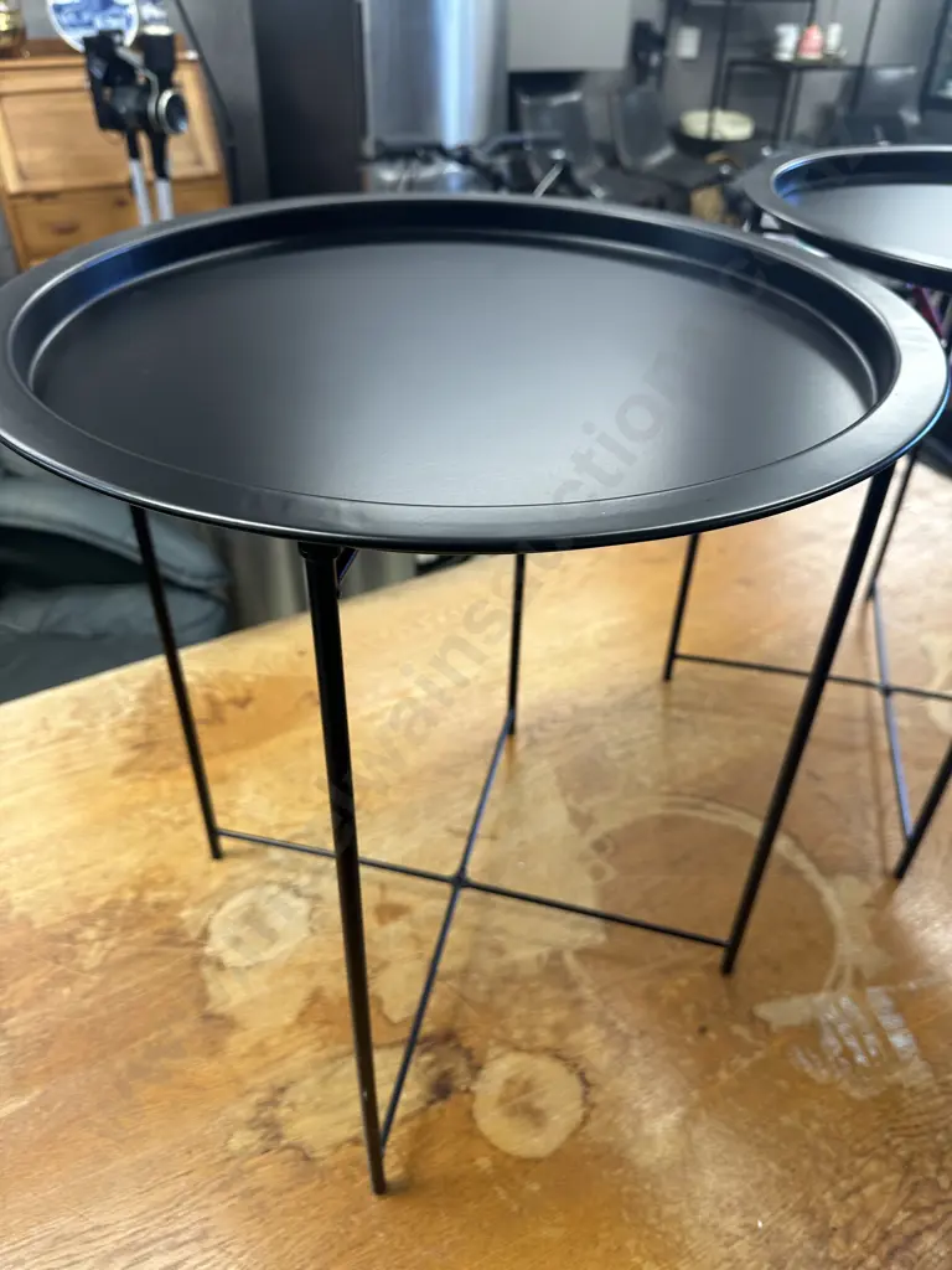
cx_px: 476
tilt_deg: -36.5
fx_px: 880
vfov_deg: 71.6
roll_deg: -1.9
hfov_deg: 56.8
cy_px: 635
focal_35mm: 24
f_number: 1.78
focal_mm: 6.86
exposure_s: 1/50
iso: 125
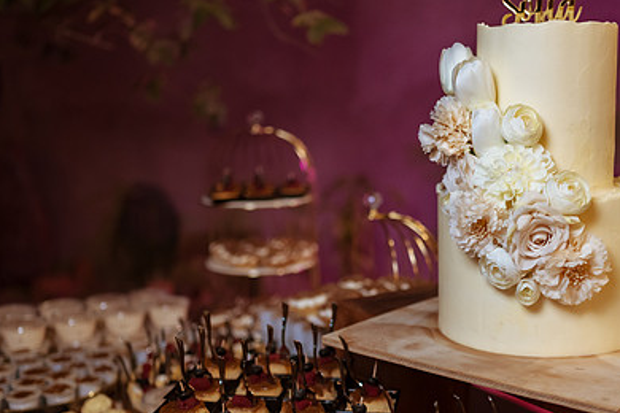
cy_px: 266
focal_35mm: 52
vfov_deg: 25.9
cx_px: 378
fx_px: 895
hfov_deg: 38.0
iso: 1600
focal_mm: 35
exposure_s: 1/160
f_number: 1.8
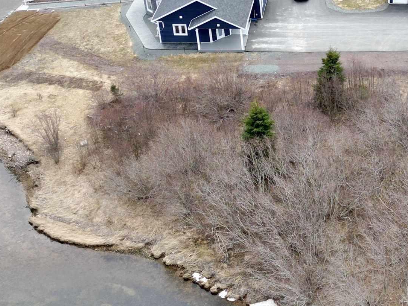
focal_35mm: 68
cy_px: 138
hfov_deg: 27.6
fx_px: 801
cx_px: 359
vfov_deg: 21.6
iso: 100
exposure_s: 1/1000
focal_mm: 6.72
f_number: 1.7
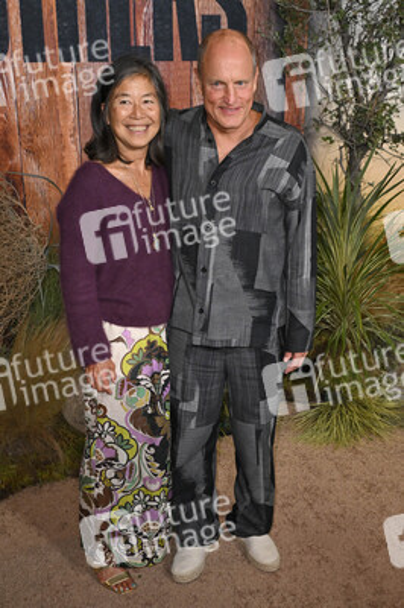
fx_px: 641
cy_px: 304
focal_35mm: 38
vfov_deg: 50.7
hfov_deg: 35.0
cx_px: 202
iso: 1000
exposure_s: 1/250
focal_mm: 38
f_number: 6.3
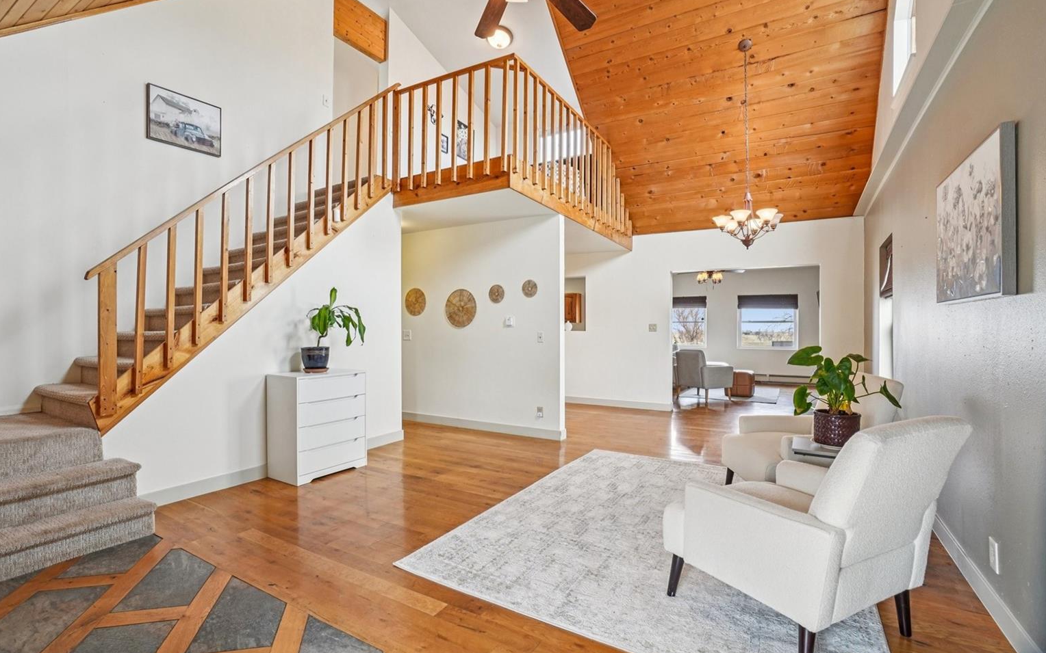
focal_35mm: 16
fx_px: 456
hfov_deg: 97.8
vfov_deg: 71.3
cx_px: 501
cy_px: 328
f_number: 8
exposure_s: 1/25
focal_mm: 10
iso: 400
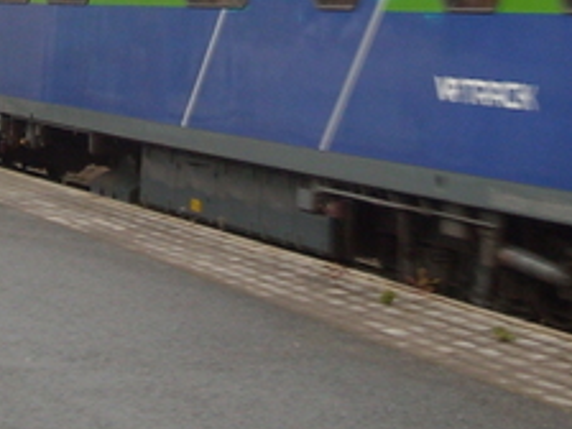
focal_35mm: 156
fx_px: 2578
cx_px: 273
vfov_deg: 9.4
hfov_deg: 12.7
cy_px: -69
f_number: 2.8
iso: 64
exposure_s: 1/20
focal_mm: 5.7
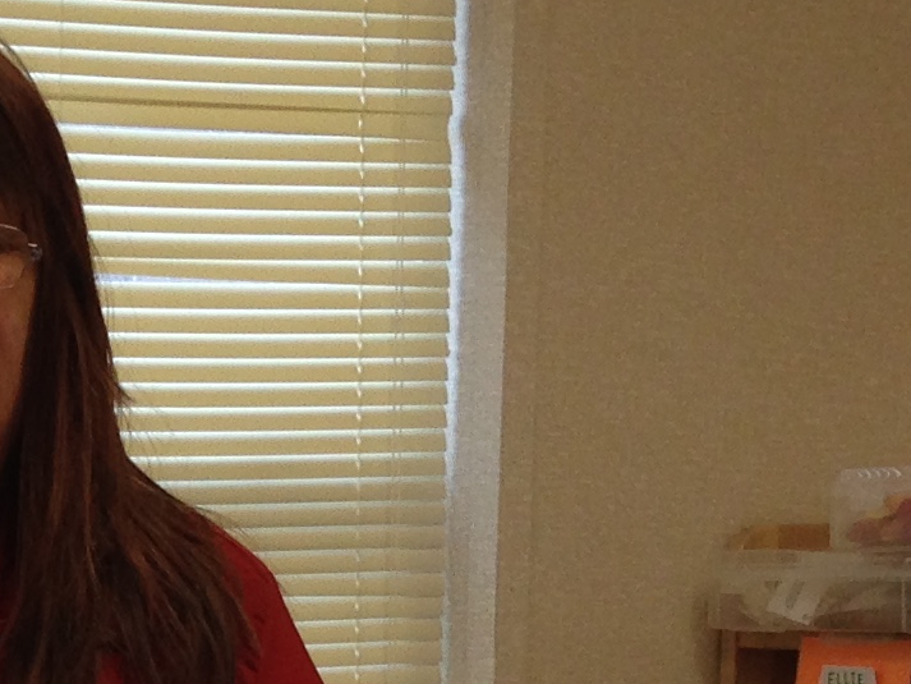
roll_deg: -0.3
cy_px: 1241
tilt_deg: -11.4
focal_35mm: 151
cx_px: -296
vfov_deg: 9.4
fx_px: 3975
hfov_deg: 12.6
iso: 80
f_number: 2.4
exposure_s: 1/120
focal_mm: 4.12
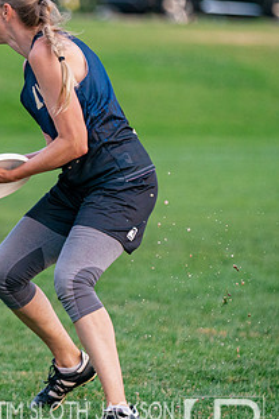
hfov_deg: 3.8
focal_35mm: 363
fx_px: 4224
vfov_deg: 5.7
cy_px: 176
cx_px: 11
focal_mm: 167
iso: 1600
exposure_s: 1/3200
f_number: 2.8
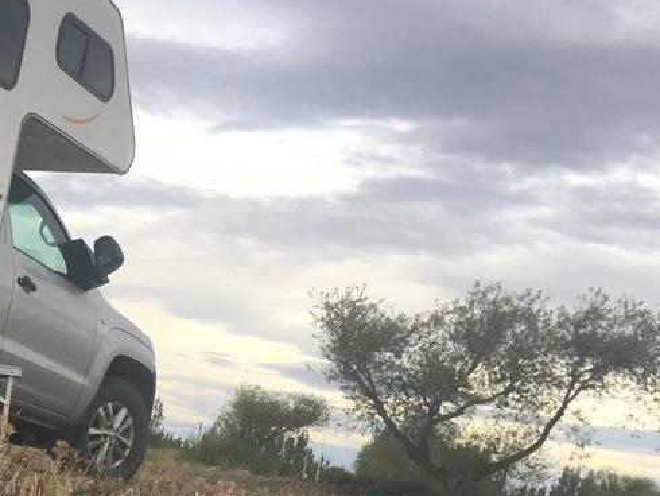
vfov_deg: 20.2
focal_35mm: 71
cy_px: 484
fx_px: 1354
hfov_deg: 24.7
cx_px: -140
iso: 25
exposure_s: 1/405
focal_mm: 4.15
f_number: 2.2
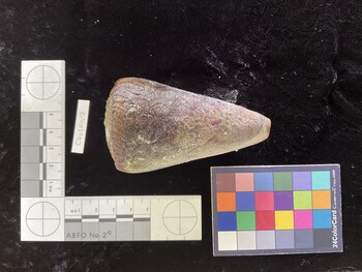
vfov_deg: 48.3
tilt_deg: -87.7
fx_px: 303
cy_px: 136
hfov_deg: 61.6
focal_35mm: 29
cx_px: 181
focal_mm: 3
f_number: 1.8
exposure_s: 1/50
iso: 64
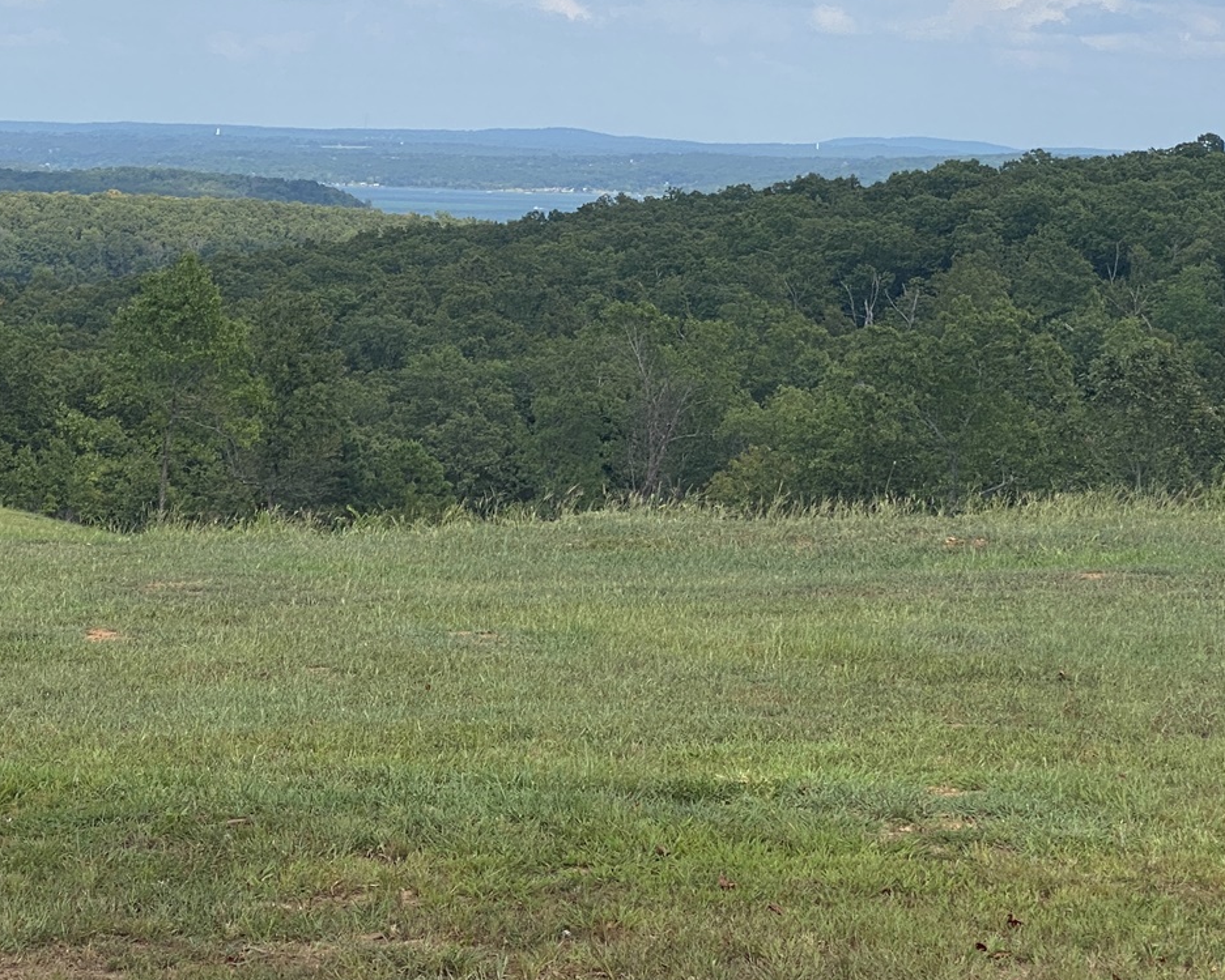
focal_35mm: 104
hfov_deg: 18.4
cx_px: 624
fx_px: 3771
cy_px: 95
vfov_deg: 14.7
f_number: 2
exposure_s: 1/2083
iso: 20
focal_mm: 6
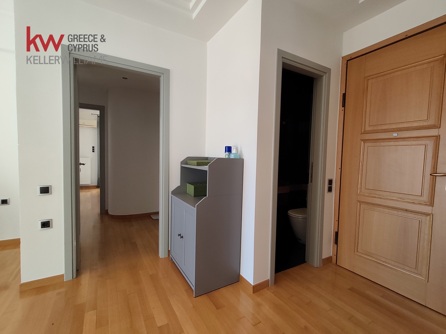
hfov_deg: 98.2
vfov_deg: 81.7
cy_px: 167
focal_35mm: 15
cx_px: 223
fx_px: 193
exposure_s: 1/120
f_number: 2.2
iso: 160
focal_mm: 1.67
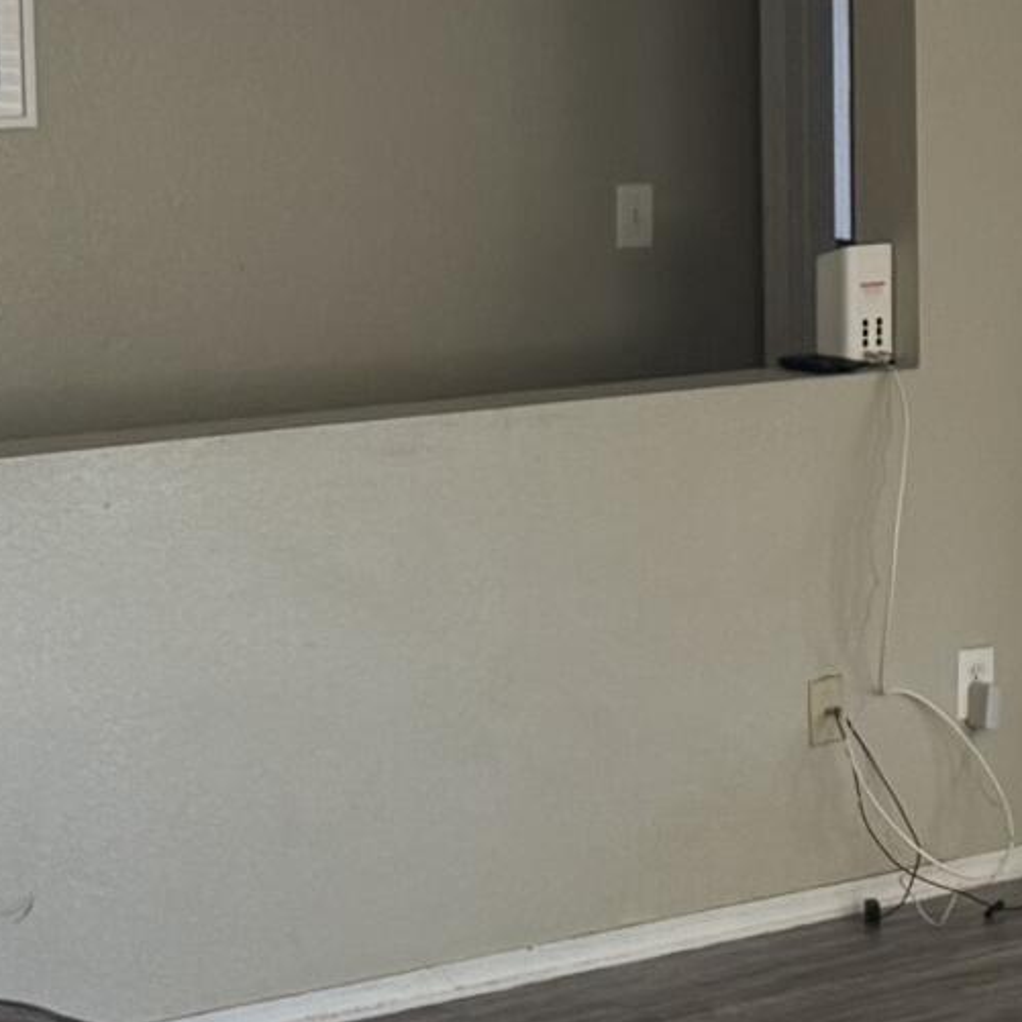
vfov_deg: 13.7
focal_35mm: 127
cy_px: 314
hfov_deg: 13.2
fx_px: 4242
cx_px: 1381
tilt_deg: -5.6
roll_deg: +0.0
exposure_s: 1/60
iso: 200
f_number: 1.78
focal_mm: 6.76
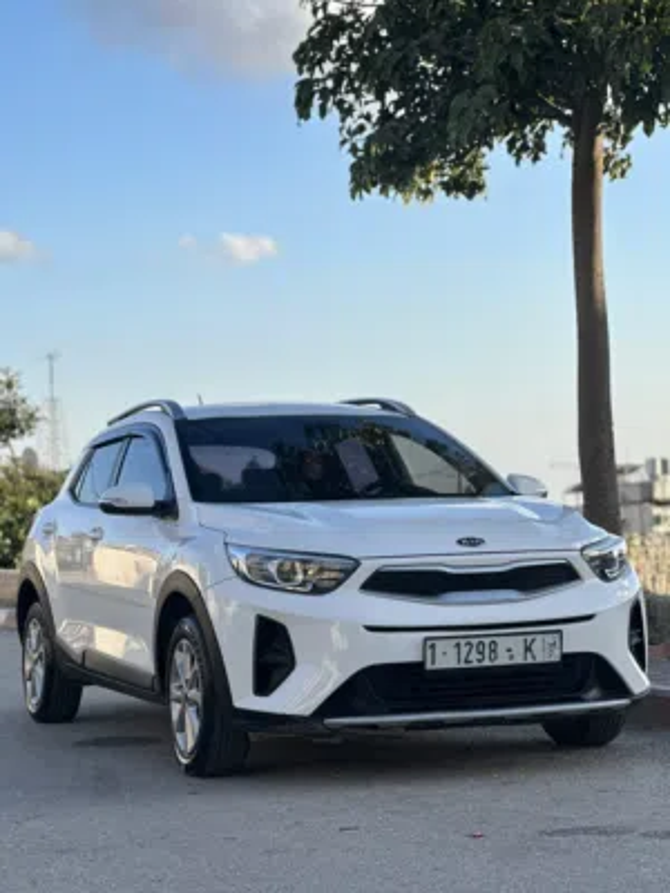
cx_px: 335
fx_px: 1987
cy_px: 446
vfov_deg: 25.3
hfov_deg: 19.1
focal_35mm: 77
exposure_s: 1/356
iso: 32
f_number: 2.8
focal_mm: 9
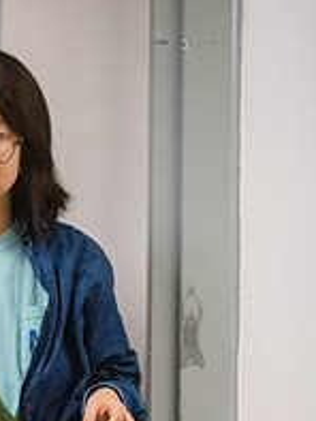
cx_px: -205
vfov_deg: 6.1
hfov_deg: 4.6
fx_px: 3915
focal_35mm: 322
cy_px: 528
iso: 6400
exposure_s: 1/200
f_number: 4
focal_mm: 80
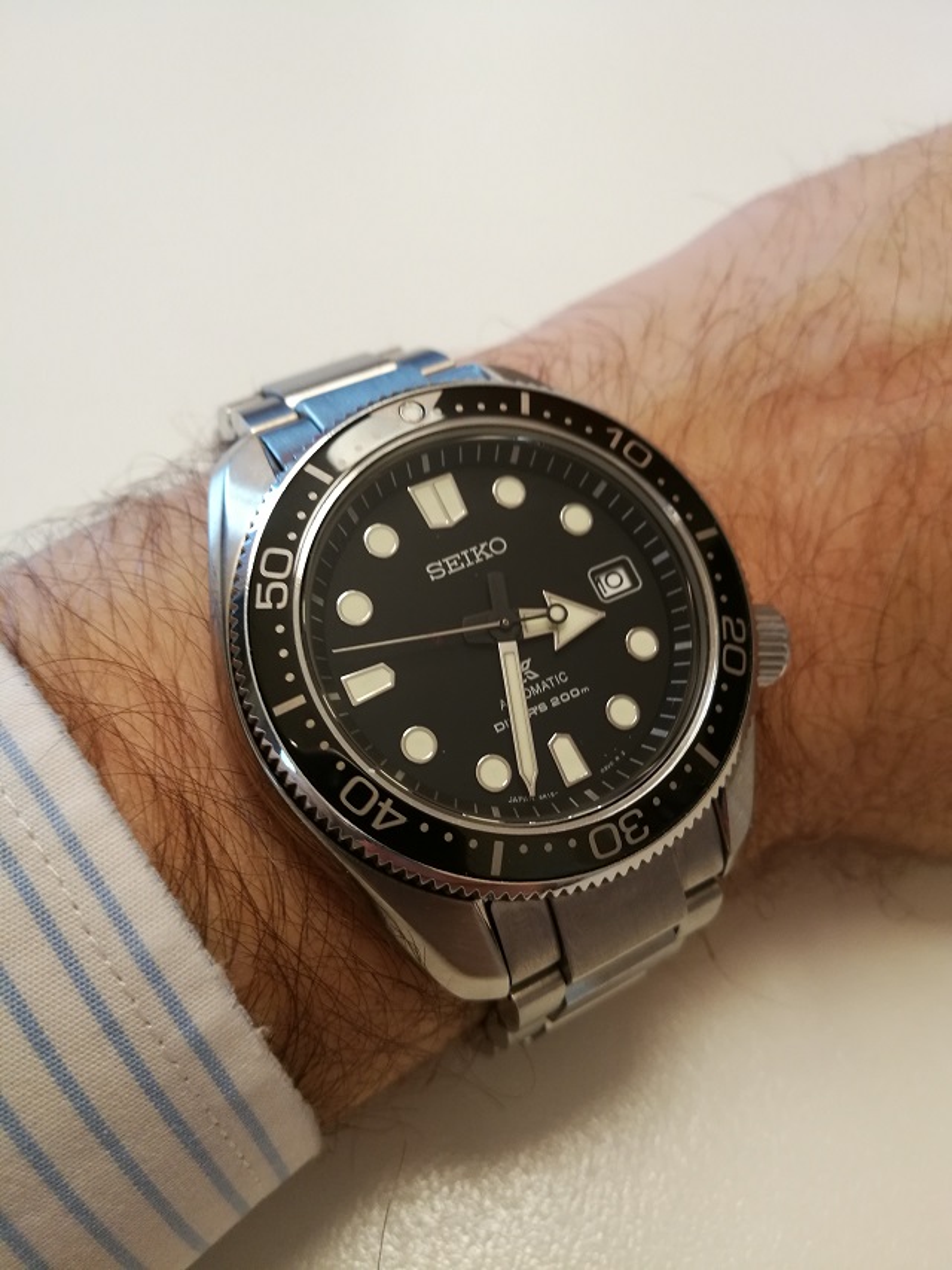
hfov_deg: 51.4
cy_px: 635
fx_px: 990
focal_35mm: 27
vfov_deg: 65.3
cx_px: 476
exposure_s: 1/50
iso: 125
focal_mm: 4.5
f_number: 2.2
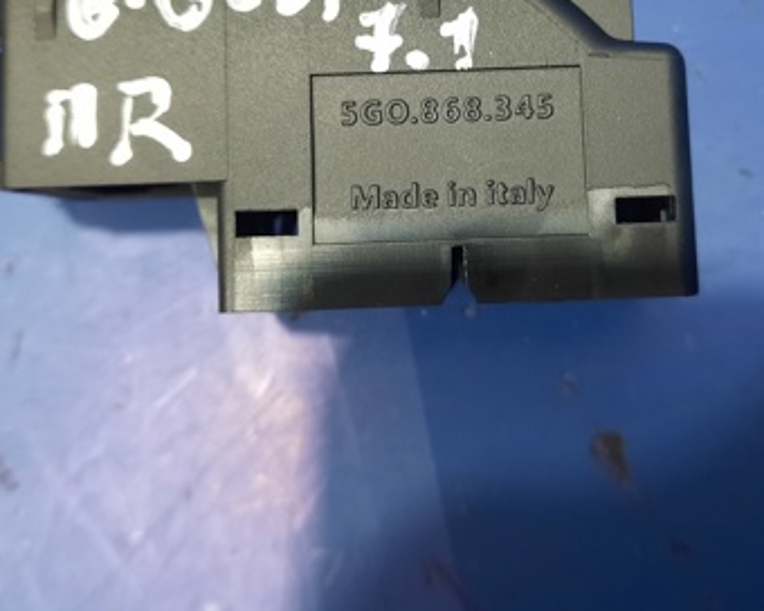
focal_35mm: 46
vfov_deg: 32.0
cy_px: 139
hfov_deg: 40.3
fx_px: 1040
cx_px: 422
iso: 320
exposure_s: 1/33
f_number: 2
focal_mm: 4.6
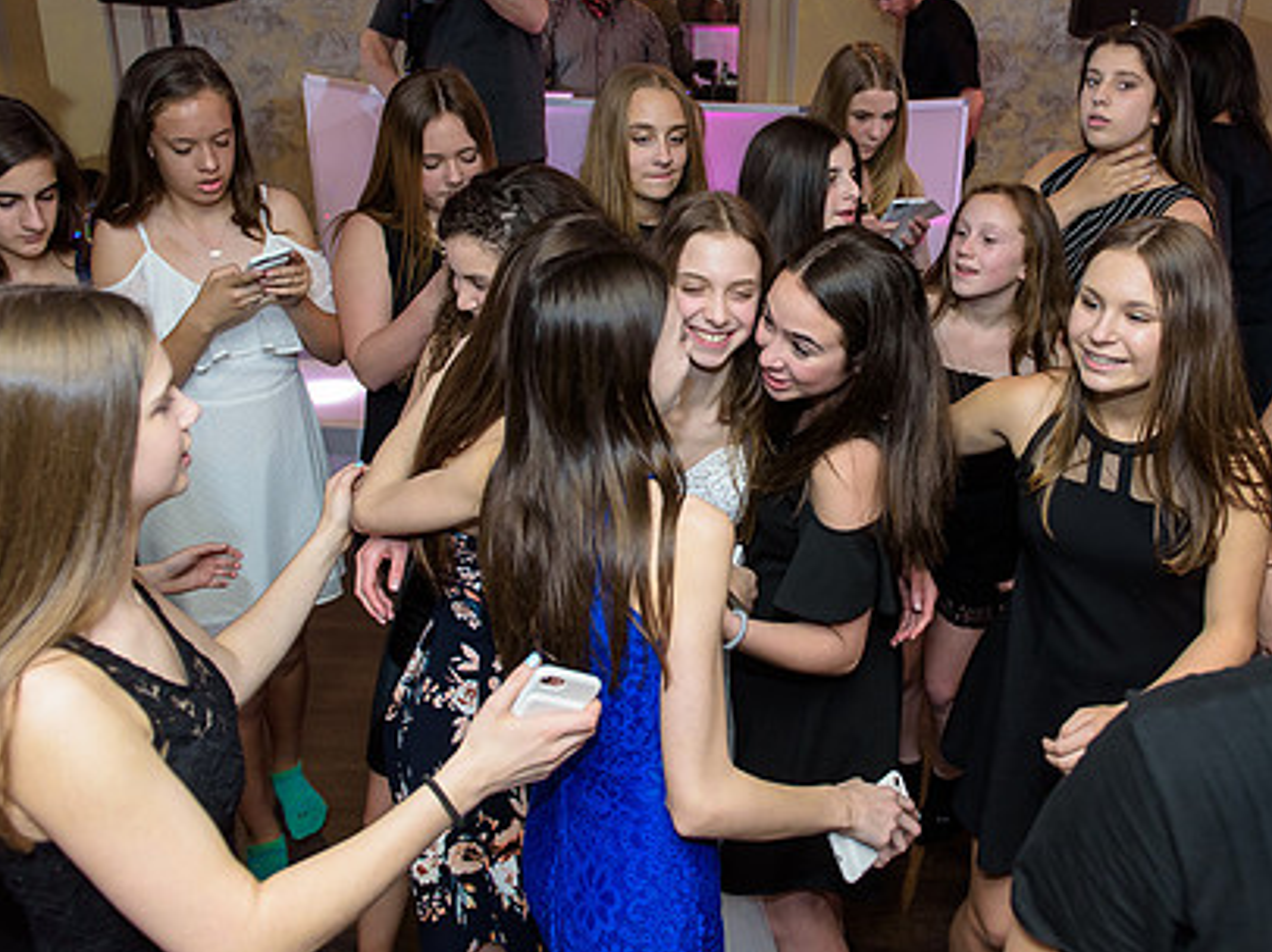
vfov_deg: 42.7
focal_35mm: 33
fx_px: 1212
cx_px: 755
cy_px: 384
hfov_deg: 55.0
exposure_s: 1/125
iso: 1600
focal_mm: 24
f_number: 3.2
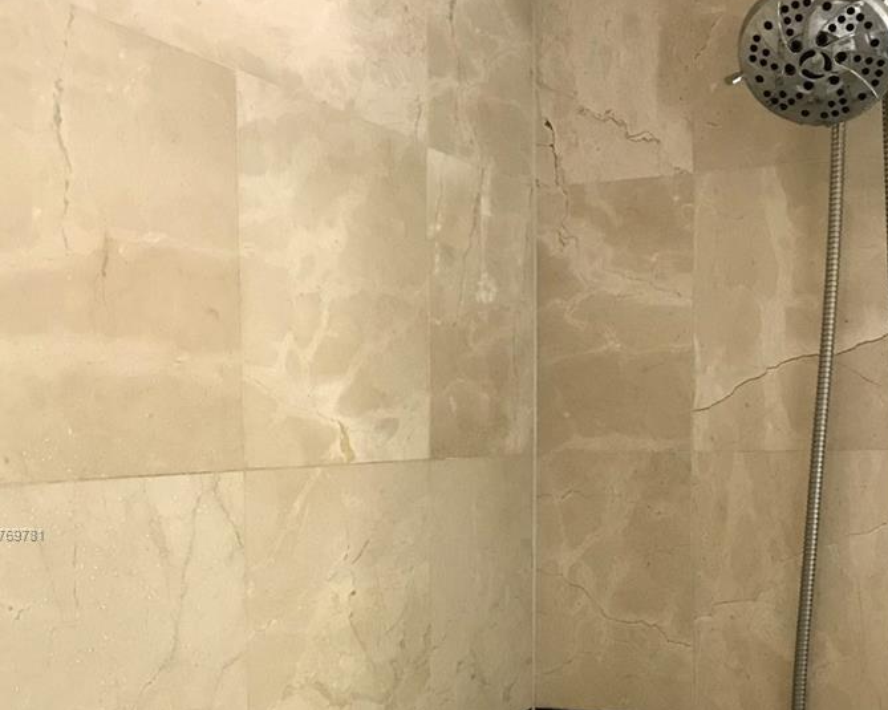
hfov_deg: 37.9
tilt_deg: -3.1
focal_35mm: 49
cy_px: 535
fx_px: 1288
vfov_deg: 30.3
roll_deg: +0.2
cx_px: 523
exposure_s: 1/15
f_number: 1.8
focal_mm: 3.99
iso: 64
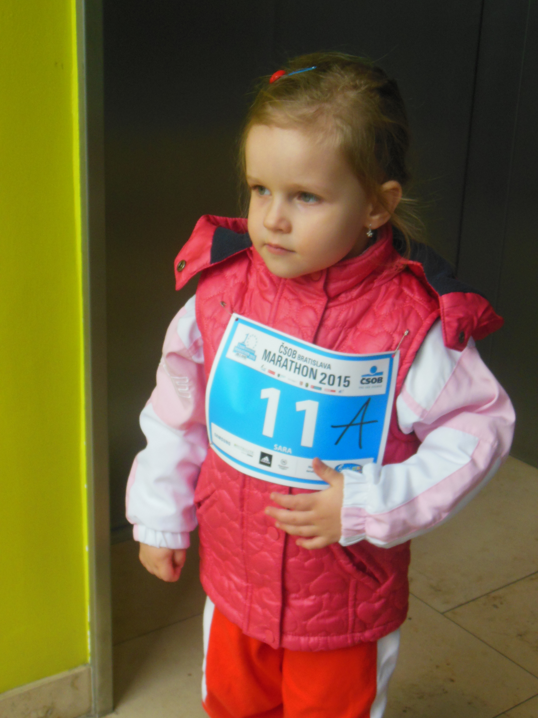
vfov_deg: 38.2
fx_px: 1036
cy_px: 359
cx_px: 269
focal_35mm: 50
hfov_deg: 29.1
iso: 320
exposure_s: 1/250
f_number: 4
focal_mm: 8.9
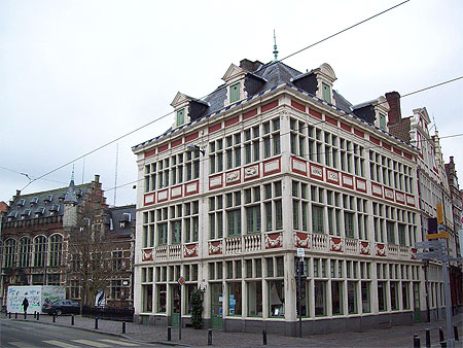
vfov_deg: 39.7
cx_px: 232
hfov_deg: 51.3
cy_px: 174
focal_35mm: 36
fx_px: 482
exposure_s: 1/307
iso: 80
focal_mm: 6
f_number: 2.7
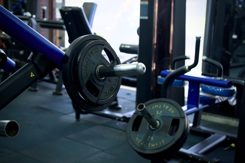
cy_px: 82
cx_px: 122
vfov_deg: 25.8
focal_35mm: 52
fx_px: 357
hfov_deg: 37.9
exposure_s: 1/100
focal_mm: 35
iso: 200
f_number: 2.8
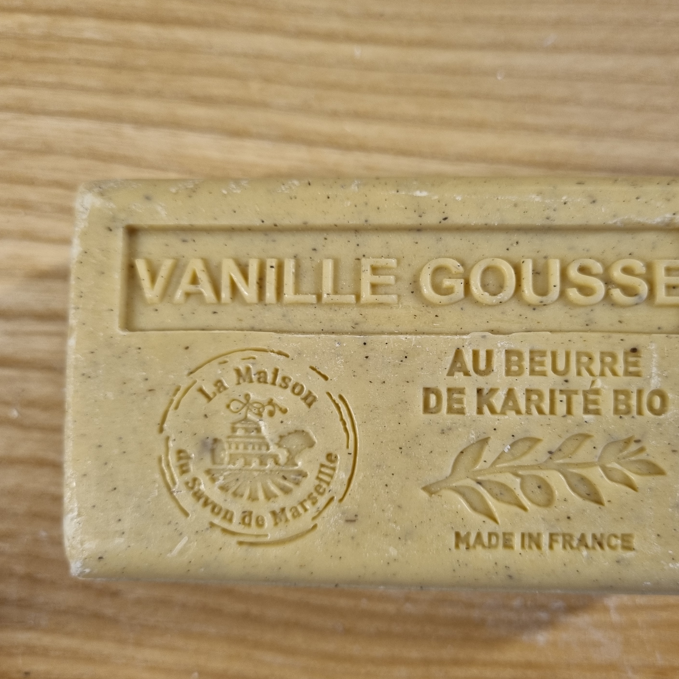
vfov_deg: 49.7
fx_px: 732
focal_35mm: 33
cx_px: 398
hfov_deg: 49.5
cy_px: 360
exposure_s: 1/50
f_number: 1.8
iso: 200
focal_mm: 5.4
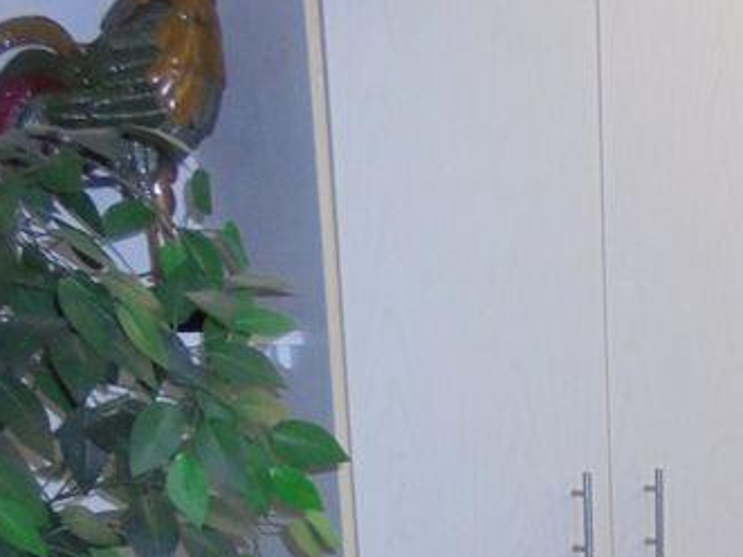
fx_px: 1438
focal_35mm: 67
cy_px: 698
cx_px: 838
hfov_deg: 26.5
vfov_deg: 20.3
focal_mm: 4.6
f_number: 3.5
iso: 250
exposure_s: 1/30
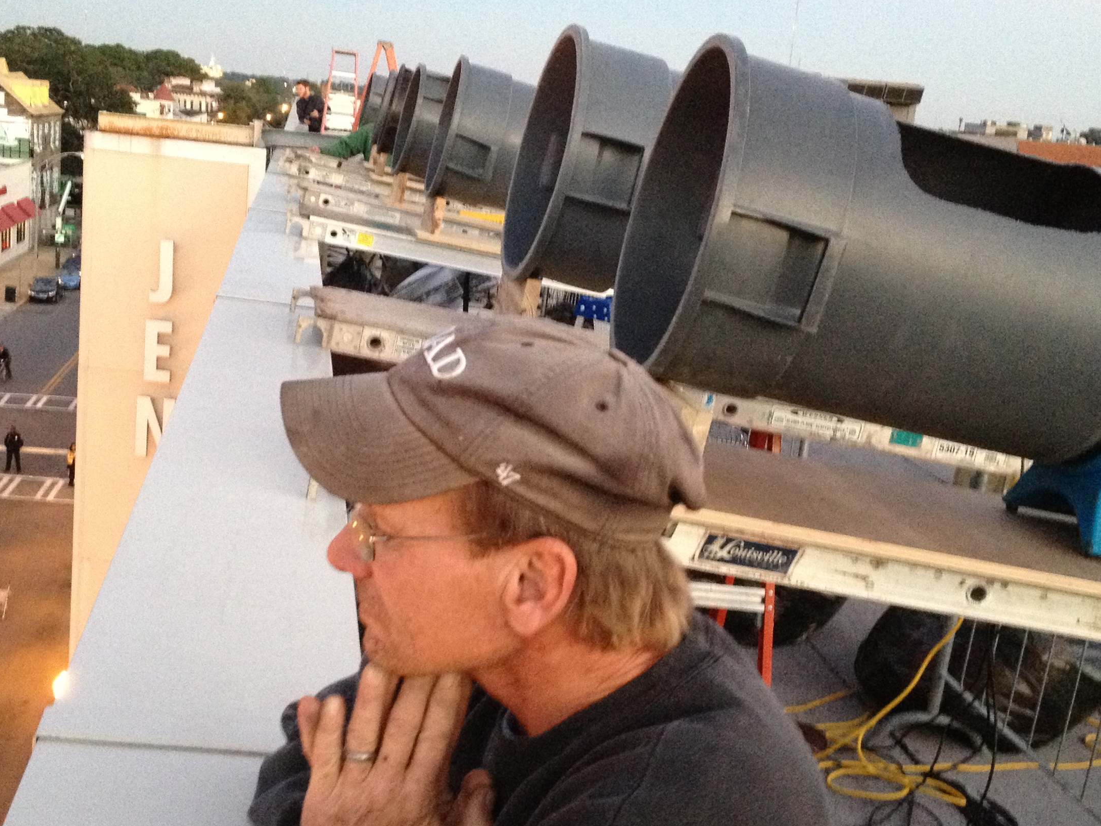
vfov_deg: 27.5
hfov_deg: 36.1
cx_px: 505
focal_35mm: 53
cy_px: 474
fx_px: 1686
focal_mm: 4.28
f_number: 2.4
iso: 400
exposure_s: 1/20
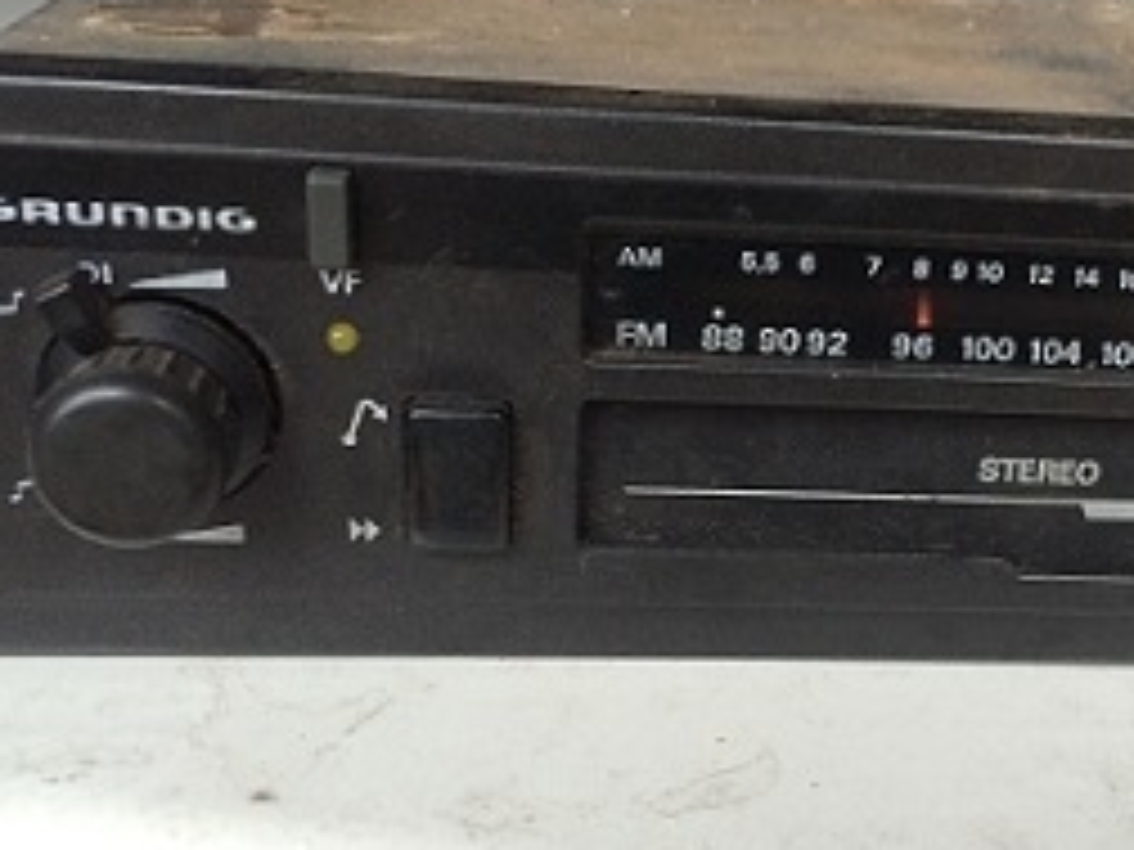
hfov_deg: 33.5
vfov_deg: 26.0
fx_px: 1835
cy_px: 510
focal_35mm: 56
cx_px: 875
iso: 64
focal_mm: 4.12
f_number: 2.2
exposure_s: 1/30
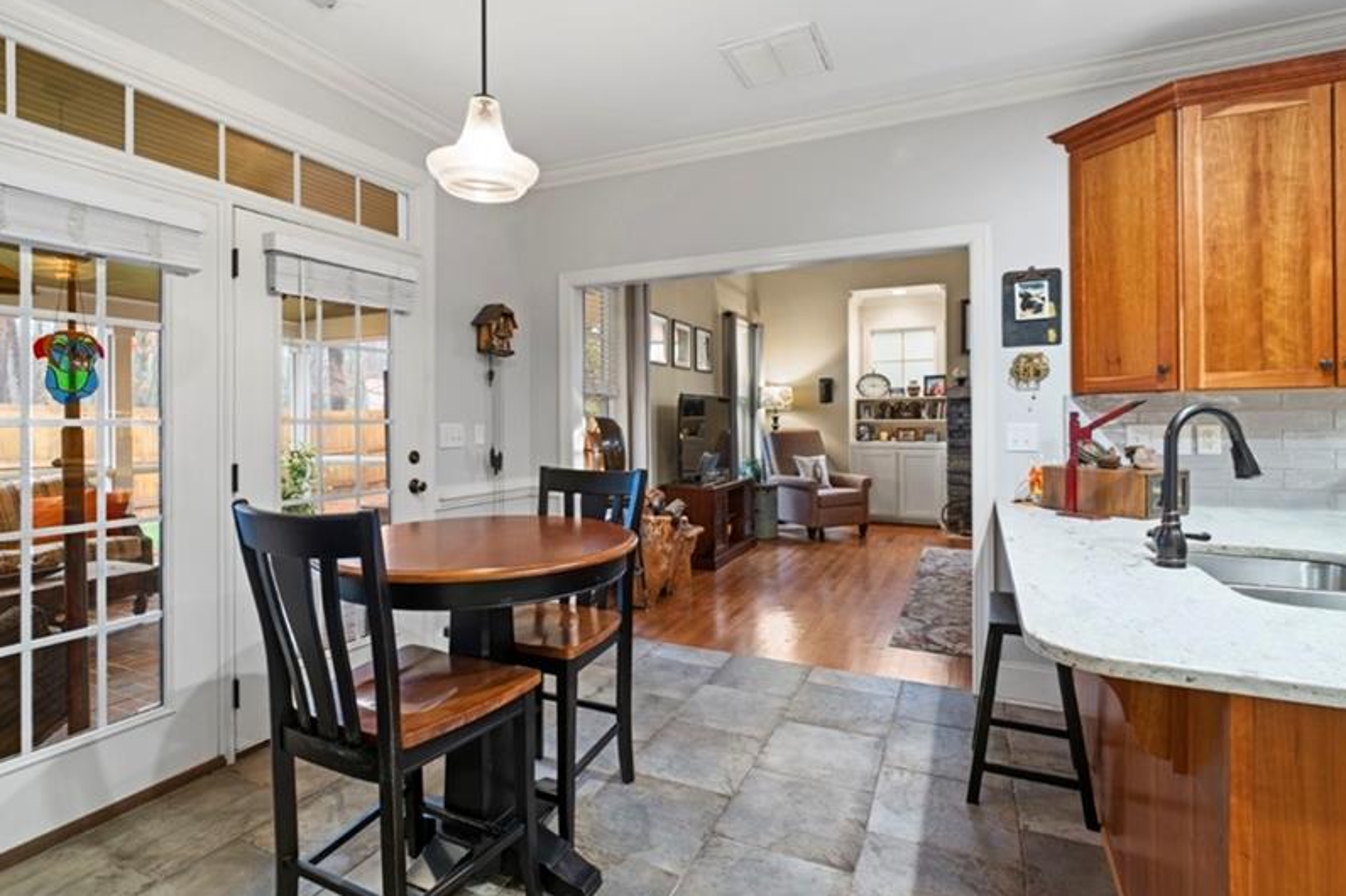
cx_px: 636
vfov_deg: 67.3
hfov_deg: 89.9
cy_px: 423
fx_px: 673
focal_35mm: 18
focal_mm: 14
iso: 320
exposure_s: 1/1.25
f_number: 7.1
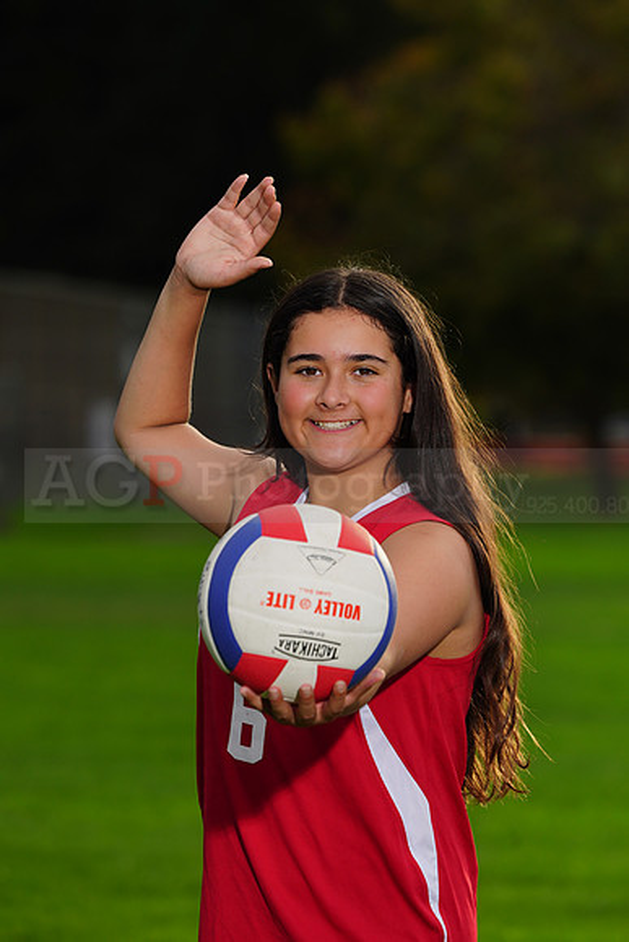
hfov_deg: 4.7
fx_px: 7700
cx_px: 314
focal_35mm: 294
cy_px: 471
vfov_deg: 7.0
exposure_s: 1/250
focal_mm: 294
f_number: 9
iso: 160
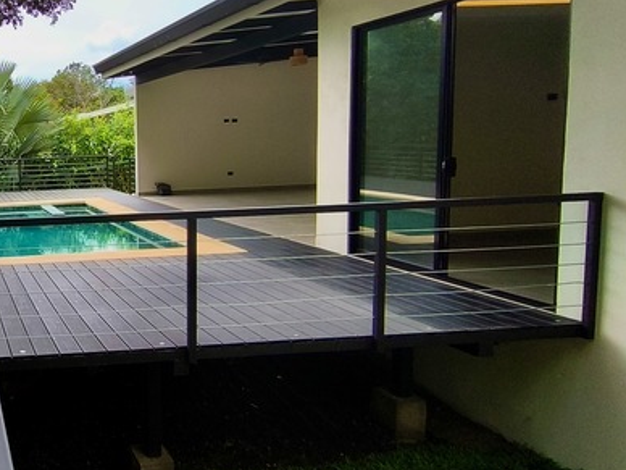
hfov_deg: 45.5
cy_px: 199
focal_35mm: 33
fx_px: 597
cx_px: -18
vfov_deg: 42.8
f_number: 2.2
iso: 50
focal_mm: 1.65
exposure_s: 1/688
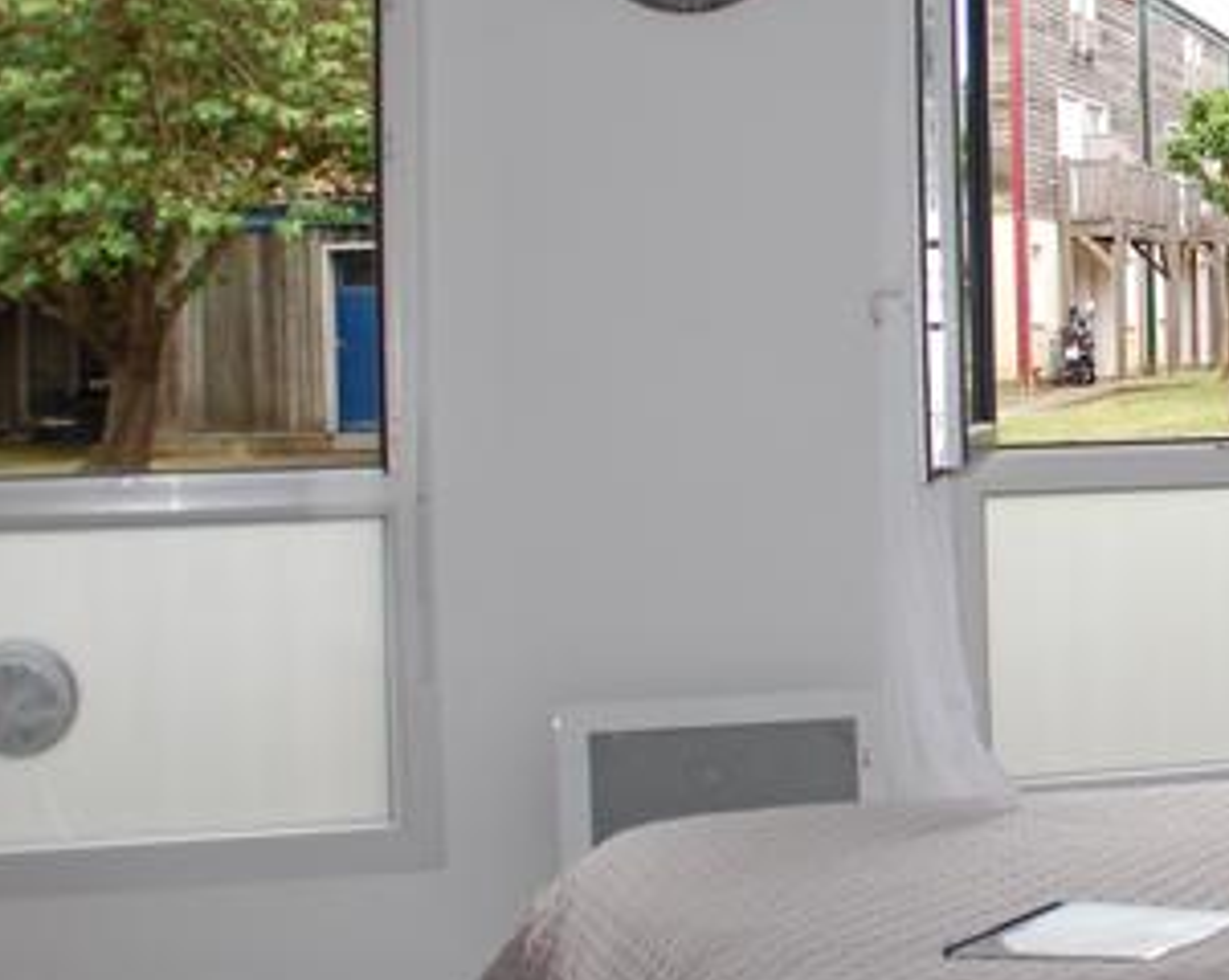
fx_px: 2761
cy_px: 270
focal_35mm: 76
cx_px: 1278
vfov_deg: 20.0
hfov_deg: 23.8
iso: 400
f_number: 3.5
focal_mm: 18
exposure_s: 1/500
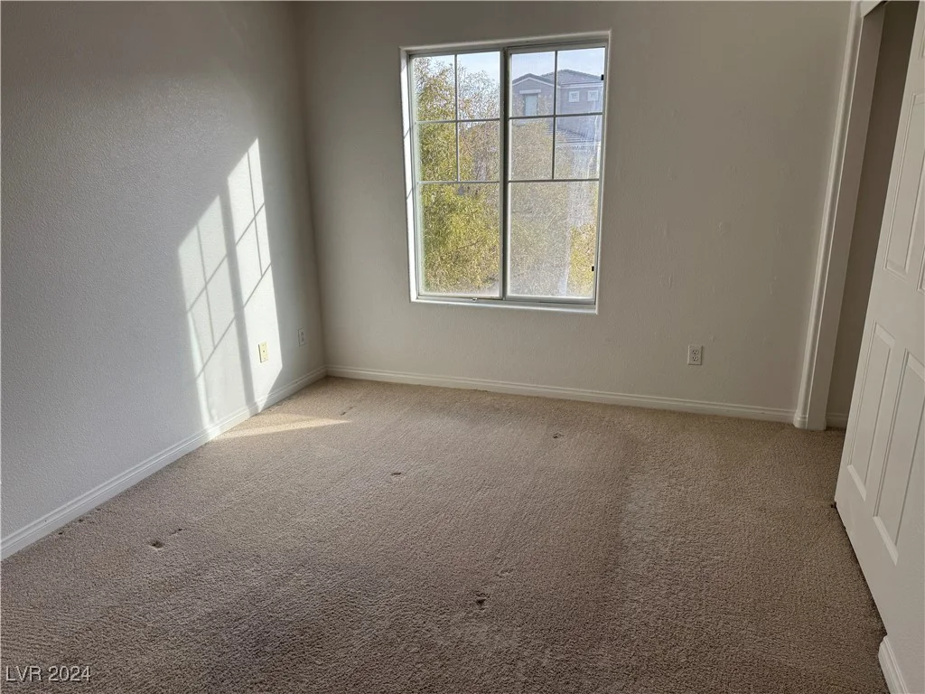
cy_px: 347
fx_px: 641
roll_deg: +1.1
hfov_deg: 71.6
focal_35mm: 24
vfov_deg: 56.8
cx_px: 462
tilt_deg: -16.6
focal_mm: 6.76
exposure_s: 1/739
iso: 80
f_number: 1.78
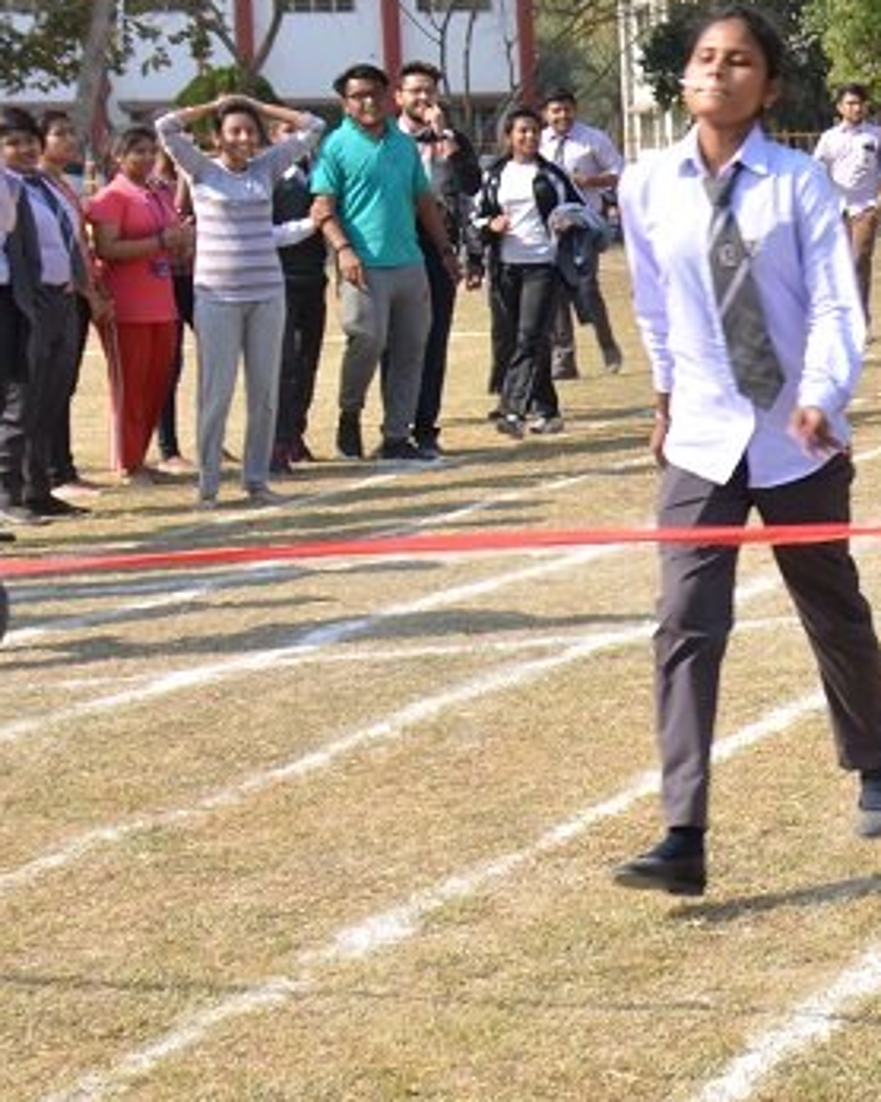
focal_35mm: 98
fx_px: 3204
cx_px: 1290
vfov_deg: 19.4
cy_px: 238
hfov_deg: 14.7
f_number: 11
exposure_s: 1/160
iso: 200
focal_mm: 27
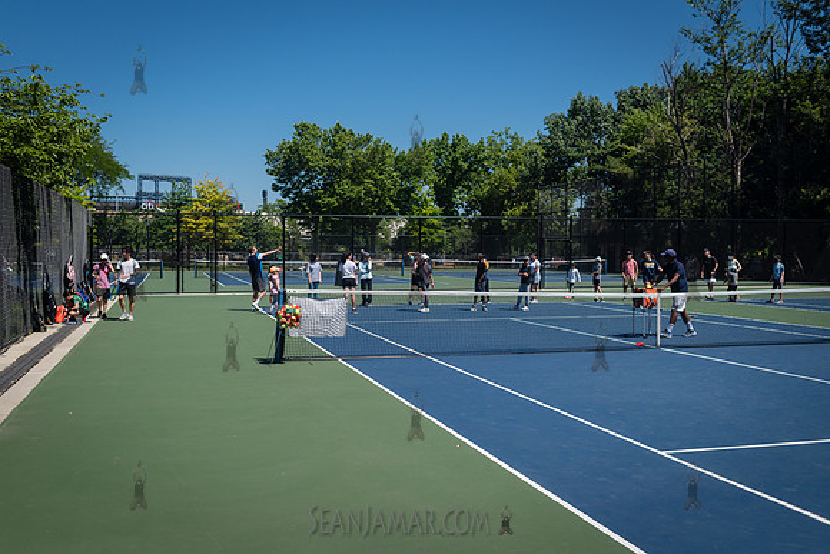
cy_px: 277
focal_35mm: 36
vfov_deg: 37.2
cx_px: 415
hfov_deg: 53.6
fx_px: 822
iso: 200
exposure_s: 1/2500
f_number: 4
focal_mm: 35
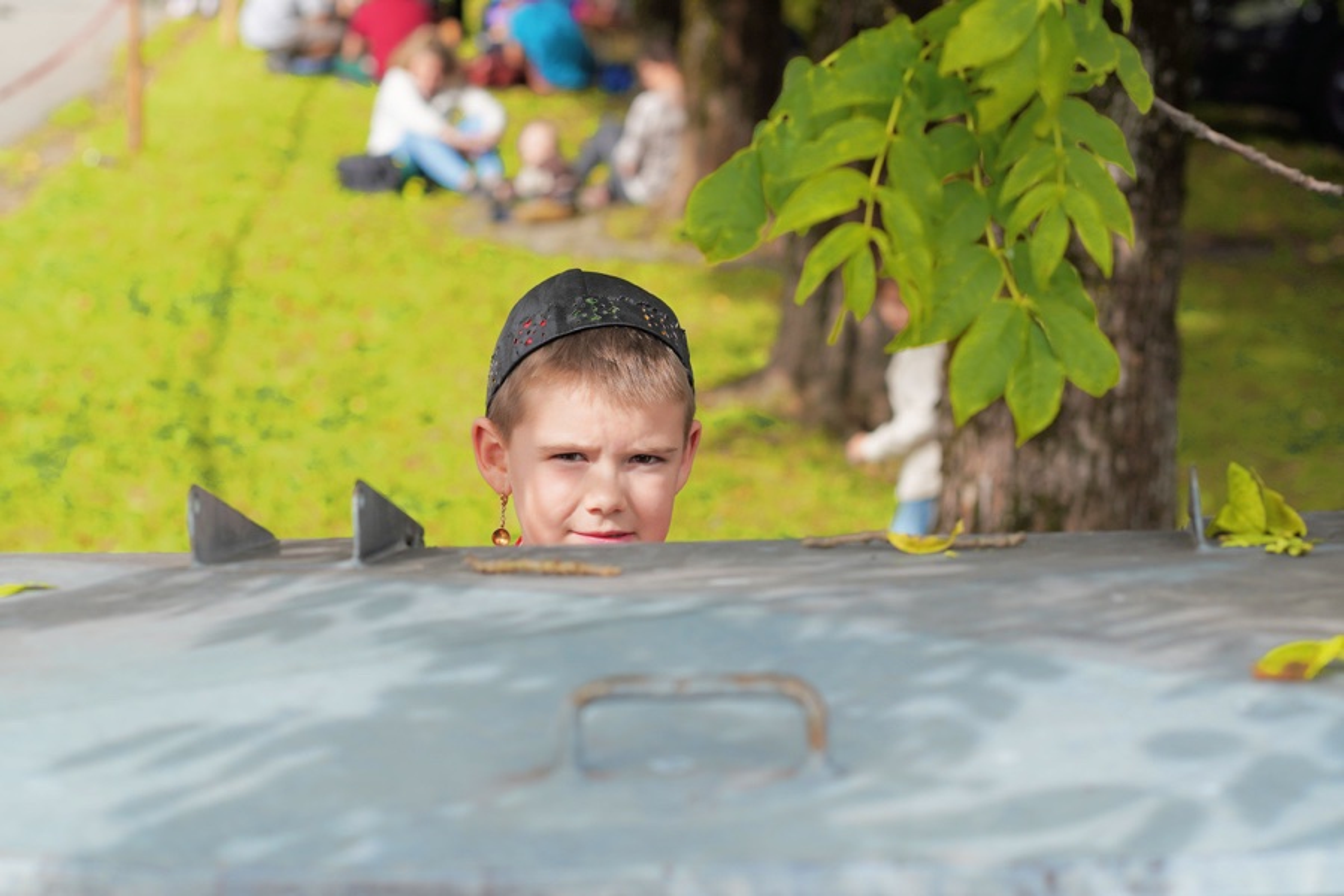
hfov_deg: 23.9
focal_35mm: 85
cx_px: 672
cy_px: 448
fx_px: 3173
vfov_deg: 16.1
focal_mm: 85
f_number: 5
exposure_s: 1/320
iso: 100
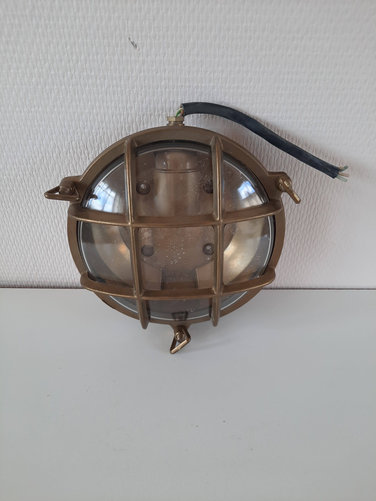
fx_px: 362
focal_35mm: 25
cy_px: 250
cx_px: 188
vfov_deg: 69.4
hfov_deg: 54.9
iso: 64
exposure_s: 1/50
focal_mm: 4.6
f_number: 2
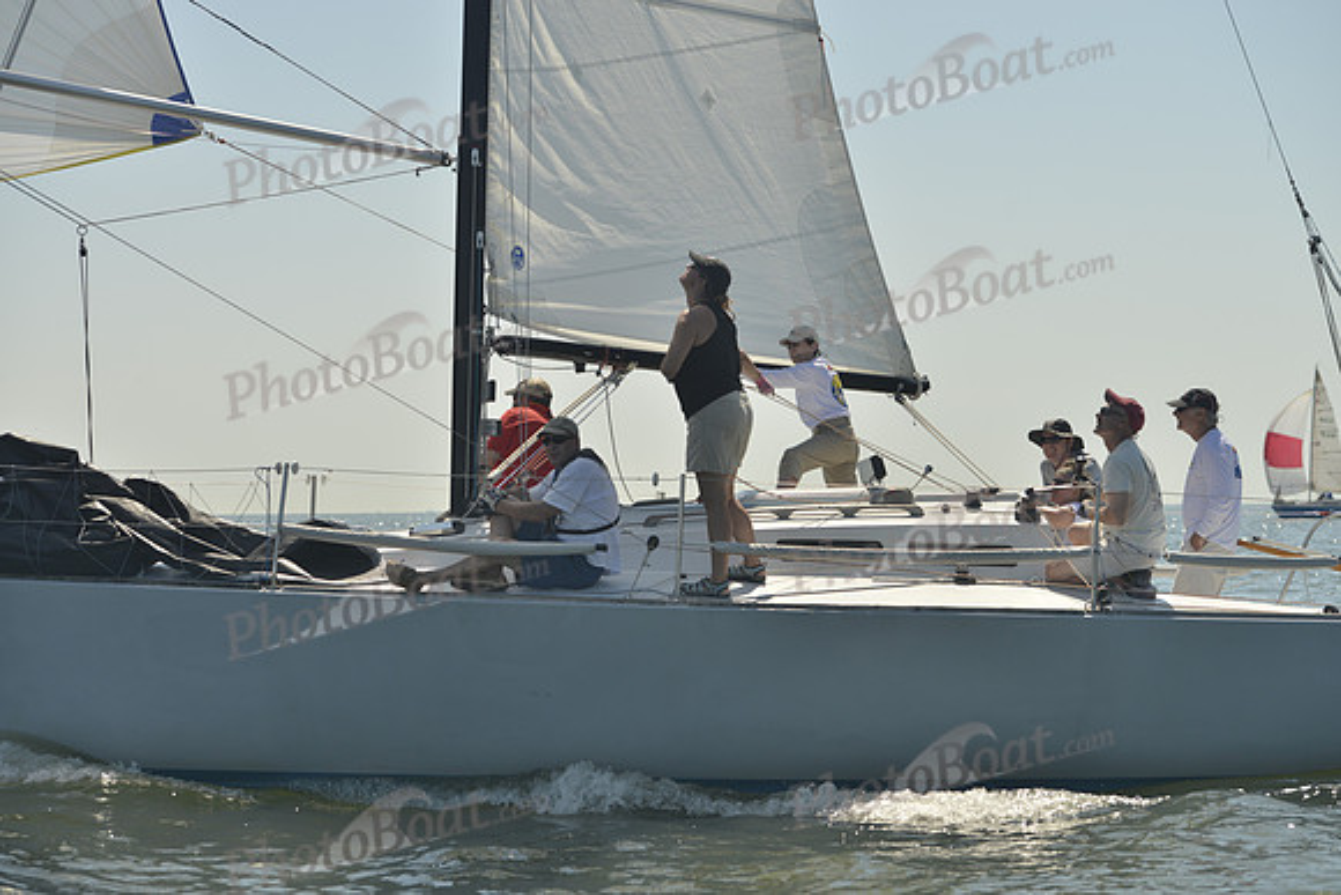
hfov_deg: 23.9
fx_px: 3167
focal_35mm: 85
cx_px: 670
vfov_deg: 16.1
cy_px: 448
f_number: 5.6
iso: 200
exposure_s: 1/800
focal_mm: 85
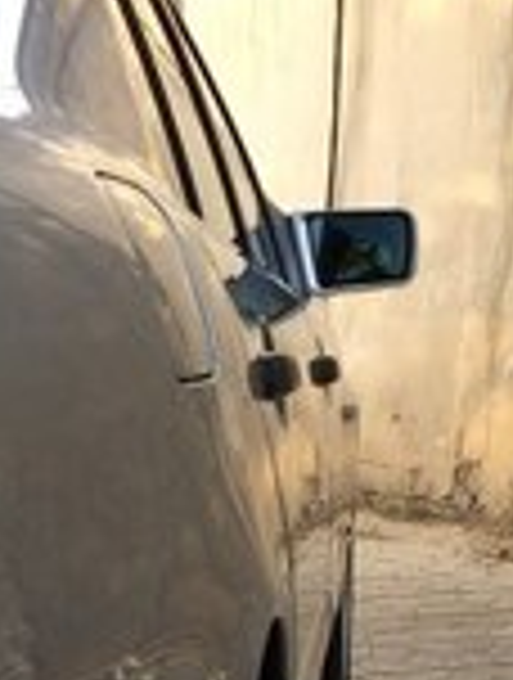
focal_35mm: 95
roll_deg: +0.0
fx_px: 1869
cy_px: 847
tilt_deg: -14.7
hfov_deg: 15.4
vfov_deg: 19.3
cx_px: 32
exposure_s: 1/100
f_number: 2.2
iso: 32
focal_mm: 4.15
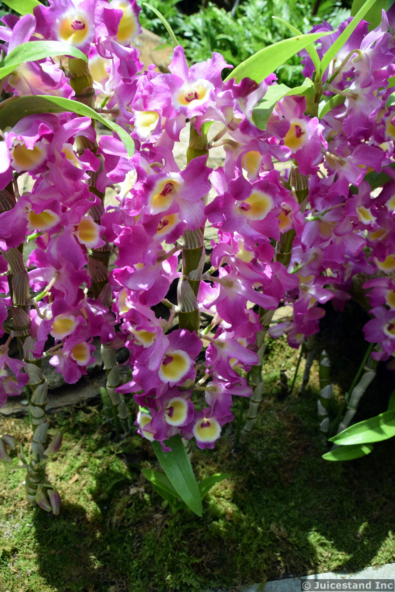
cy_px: 296
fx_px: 444
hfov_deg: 47.9
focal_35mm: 27
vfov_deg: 67.4
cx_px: 198
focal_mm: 18
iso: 360
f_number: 8
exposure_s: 1/250
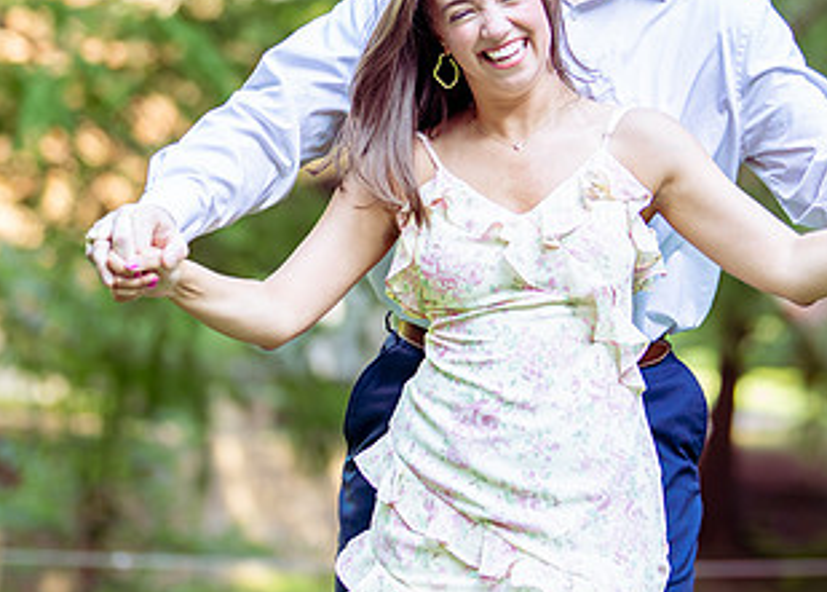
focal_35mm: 175
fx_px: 4112
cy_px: 63
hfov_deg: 11.5
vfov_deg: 8.2
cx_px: 482
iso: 320
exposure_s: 1/800
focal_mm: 50
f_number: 1.2
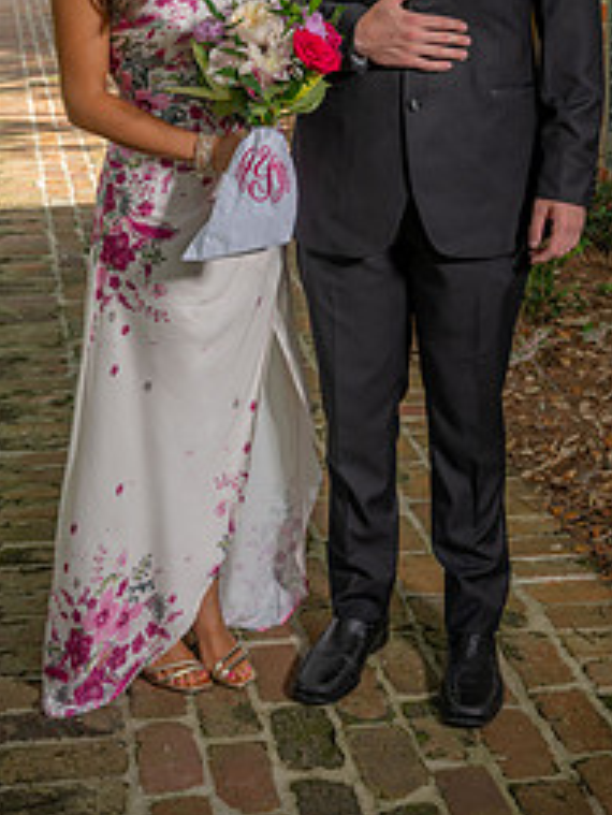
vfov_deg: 27.0
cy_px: 119
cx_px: 325
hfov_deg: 21.0
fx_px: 1649
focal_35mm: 70
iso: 100
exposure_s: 1/160
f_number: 5.6
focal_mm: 41
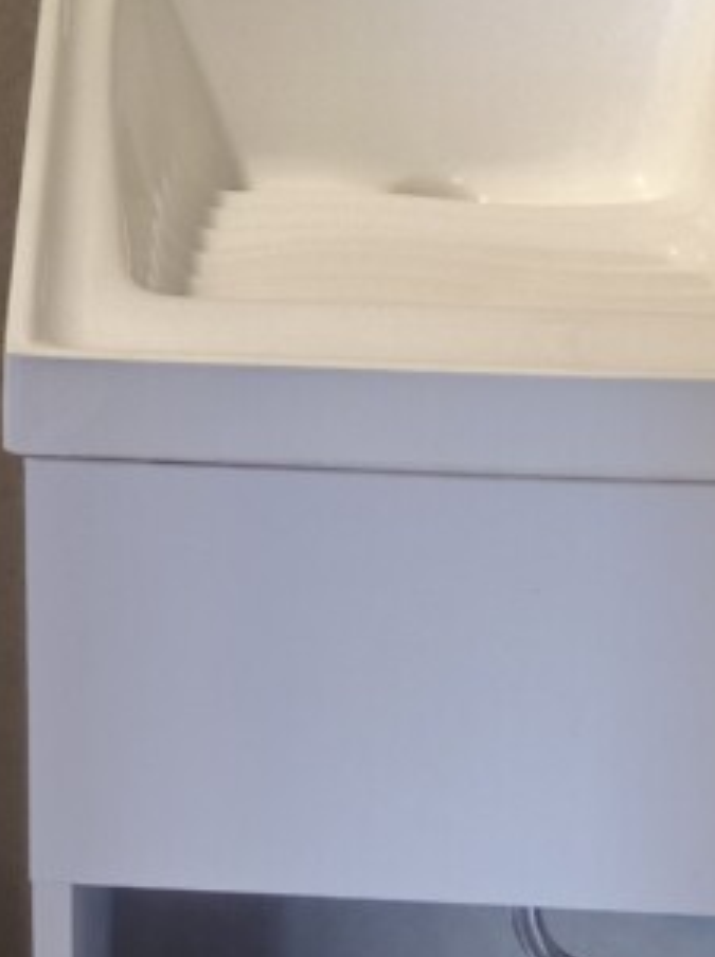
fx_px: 2539
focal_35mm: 92
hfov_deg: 15.4
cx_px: -172
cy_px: -178
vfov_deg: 20.1
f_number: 1.6
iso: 928
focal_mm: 4.09
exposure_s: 1/30
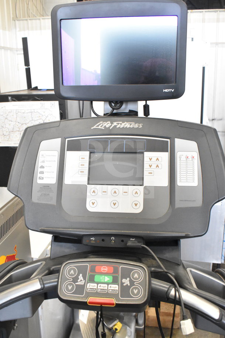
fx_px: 337
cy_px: 169
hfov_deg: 36.9
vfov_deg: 53.1
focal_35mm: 36
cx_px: 112
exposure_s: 1/200
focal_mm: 24
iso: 6400
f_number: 7.1
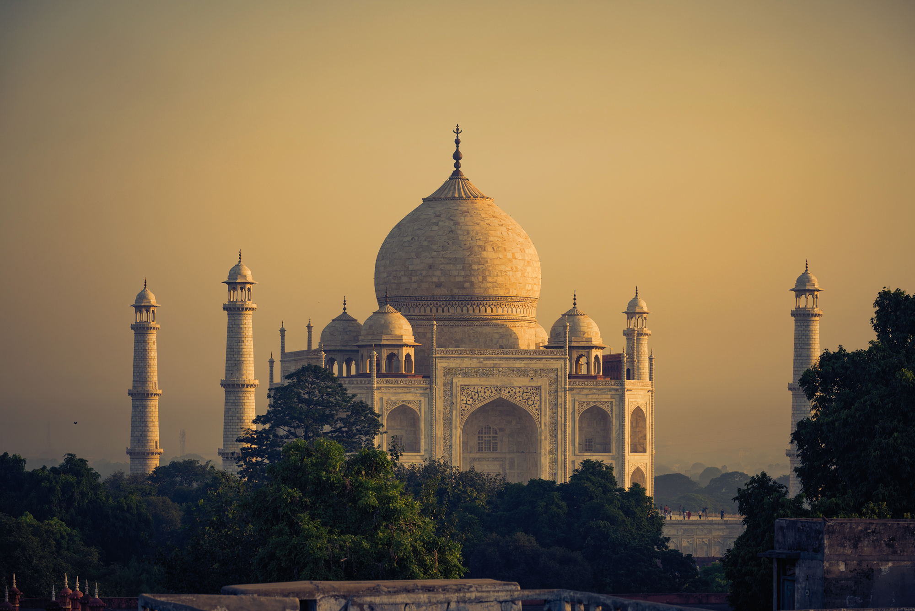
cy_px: 306
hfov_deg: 15.2
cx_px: 458
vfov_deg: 10.2
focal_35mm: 135
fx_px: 3432
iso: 100
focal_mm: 135
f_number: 8
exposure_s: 1/160
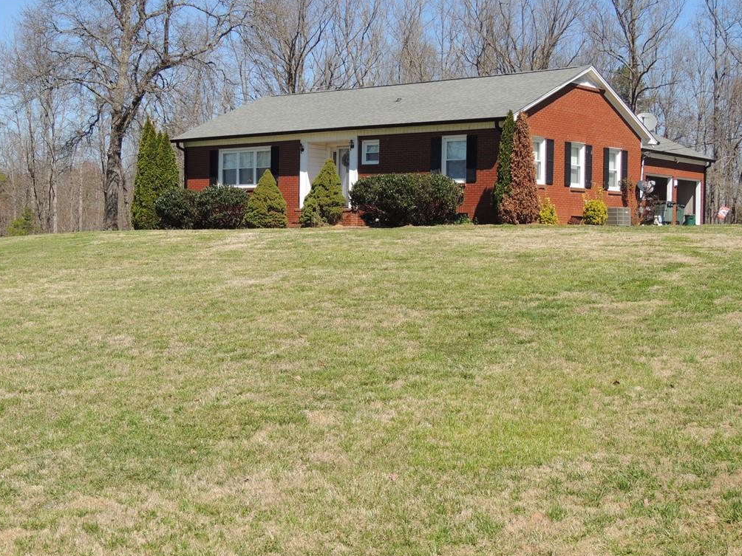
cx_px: 372
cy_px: 281
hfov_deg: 37.5
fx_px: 1093
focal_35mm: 51
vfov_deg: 28.6
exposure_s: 1/800
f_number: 3.6
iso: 100
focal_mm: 8.9
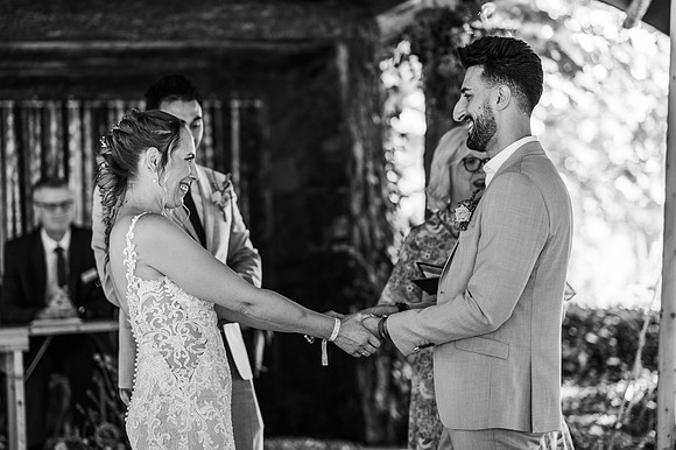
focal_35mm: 85
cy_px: 225
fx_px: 1595
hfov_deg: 23.9
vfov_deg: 16.1
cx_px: 338
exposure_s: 1/200
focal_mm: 85
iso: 280
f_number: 2.2
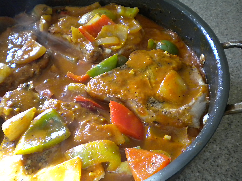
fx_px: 245
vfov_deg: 40.7
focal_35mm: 35
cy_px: 90
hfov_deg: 52.6
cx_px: 121
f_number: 3.1
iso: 400
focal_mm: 6.3
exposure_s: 1/21.2
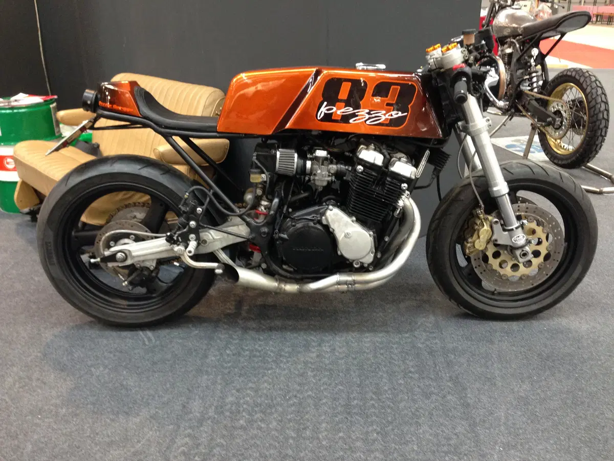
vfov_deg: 42.9
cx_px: 307
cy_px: 230
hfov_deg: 55.4
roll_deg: +1.9
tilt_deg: -22.7
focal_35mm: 33
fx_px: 585
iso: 200
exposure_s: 1/20
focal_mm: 4.12
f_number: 2.4
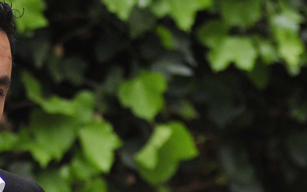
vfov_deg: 2.6
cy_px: 285
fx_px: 4182
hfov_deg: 4.2
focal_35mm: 500
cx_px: 31
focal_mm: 100
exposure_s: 1/640
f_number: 2.8
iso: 400
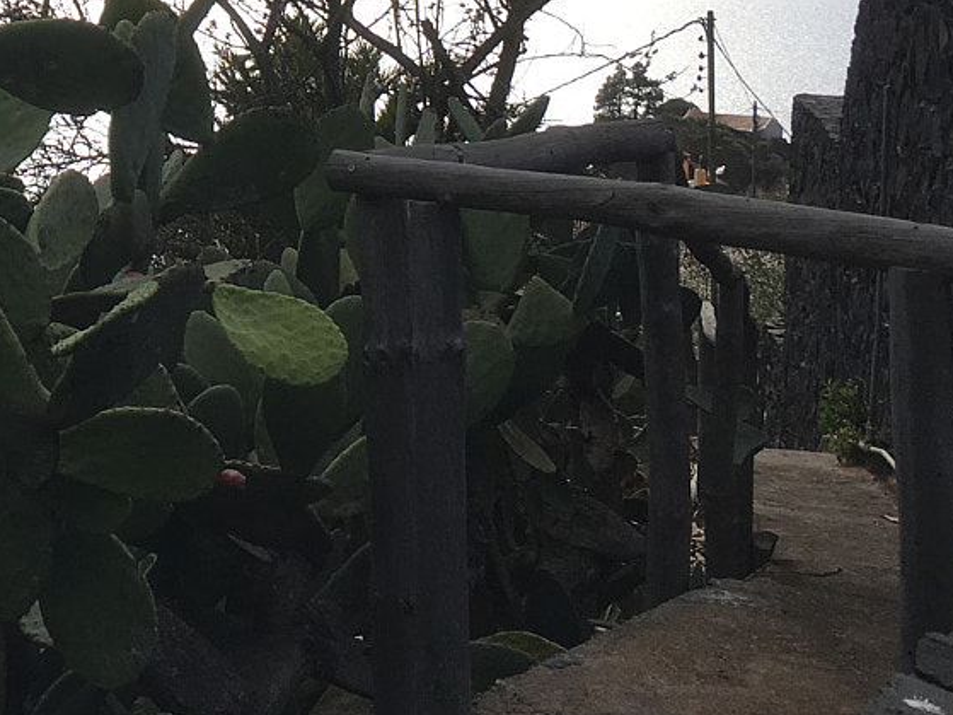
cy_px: -237
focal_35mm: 83
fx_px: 2285
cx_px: -60
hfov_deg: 22.4
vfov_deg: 16.7
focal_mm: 4.15
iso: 25
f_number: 2.2
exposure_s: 1/1972
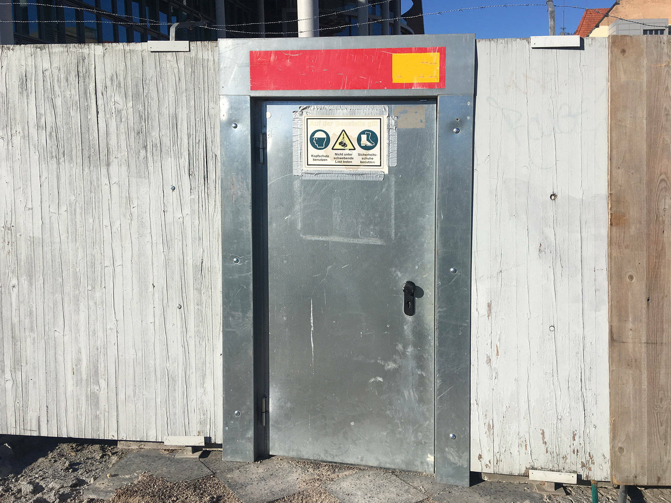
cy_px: 252
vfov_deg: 48.2
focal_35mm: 29
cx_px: 336
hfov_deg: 61.7
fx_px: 562
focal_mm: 4.2
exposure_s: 1/2262
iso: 25
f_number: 2.2
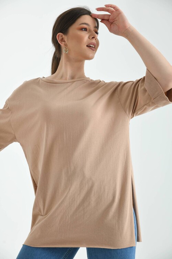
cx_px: 86
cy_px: 130
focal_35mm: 70
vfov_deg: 28.8
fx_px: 502
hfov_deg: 19.5
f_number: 6.3
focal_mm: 70
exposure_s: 1/125
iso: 100
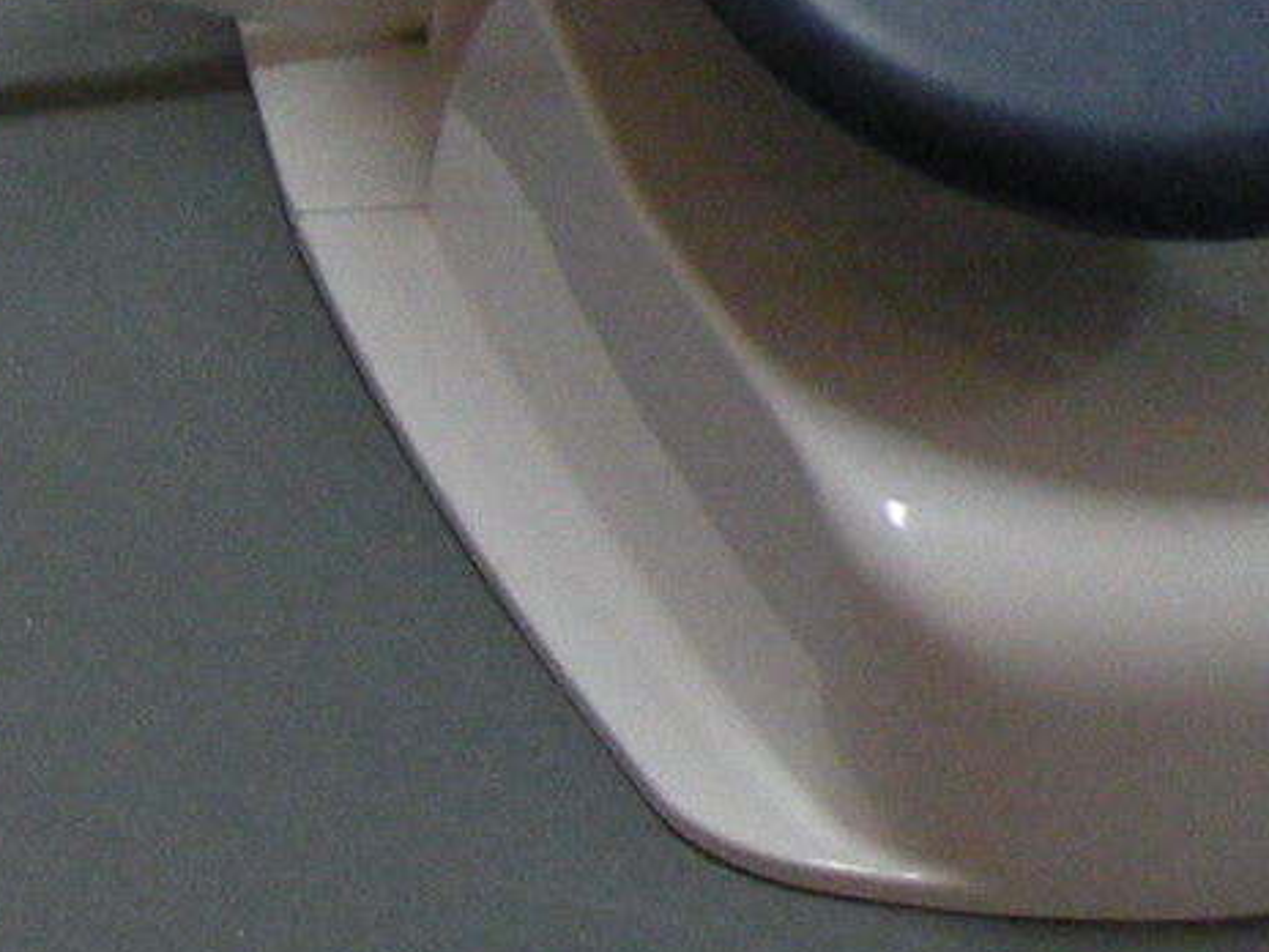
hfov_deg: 12.7
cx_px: -479
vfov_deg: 9.3
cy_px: -1023
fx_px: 5462
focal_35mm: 149
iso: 275
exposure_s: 1/60
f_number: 2.8
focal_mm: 4.7
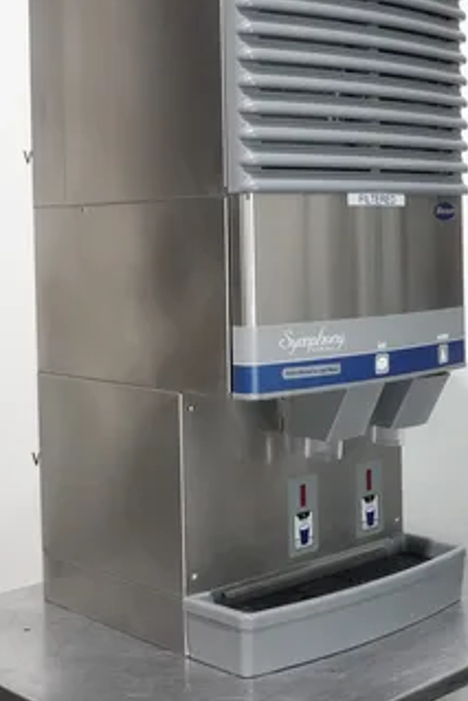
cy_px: 270
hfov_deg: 23.0
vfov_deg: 33.8
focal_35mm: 59
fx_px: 1149
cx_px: 256
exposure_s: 1/50
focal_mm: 17.53
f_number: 4
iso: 1600
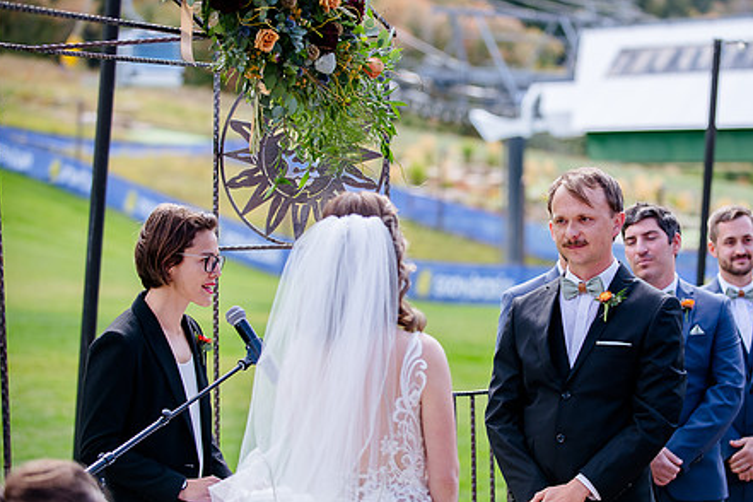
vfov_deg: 11.0
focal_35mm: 125
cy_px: 259
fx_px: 2614
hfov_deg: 16.4
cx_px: 500
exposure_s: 1/800
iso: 200
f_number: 2.8
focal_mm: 90
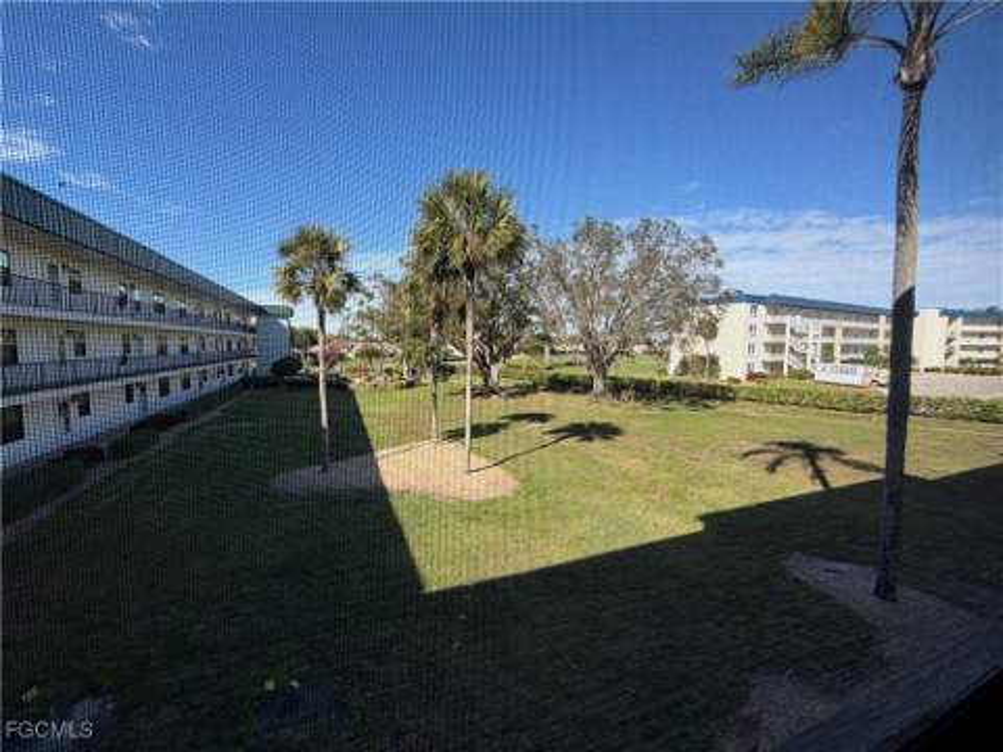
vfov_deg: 85.7
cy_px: 376
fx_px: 406
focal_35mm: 14
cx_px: 502
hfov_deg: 102.1
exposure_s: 1/638
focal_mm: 2.22
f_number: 2.2
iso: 40
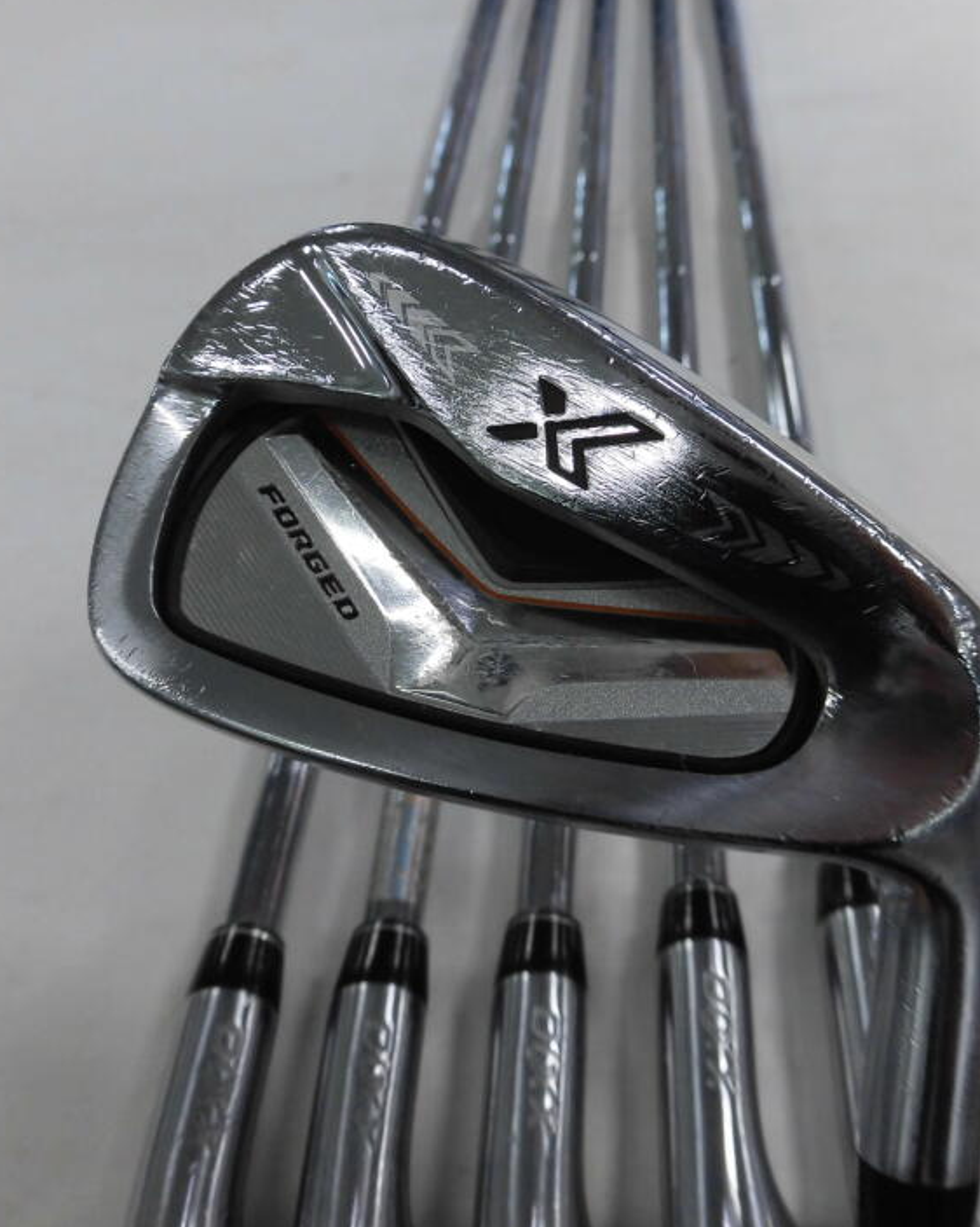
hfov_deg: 45.3
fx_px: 1161
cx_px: 619
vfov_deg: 55.7
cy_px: 606
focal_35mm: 32
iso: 125
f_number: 3.1
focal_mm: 4.3
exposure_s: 1/80
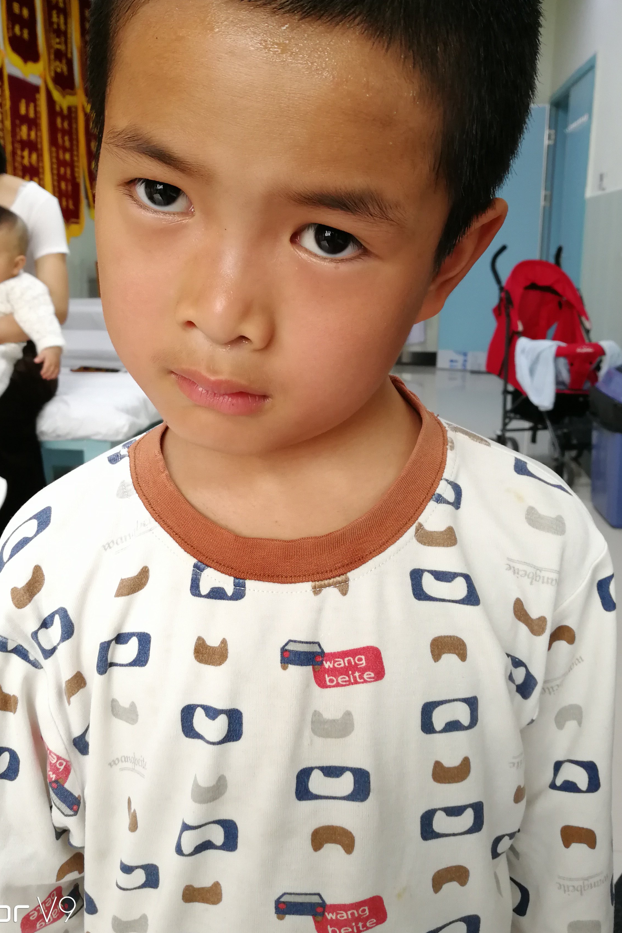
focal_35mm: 33
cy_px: 424
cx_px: 290
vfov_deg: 57.1
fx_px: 855
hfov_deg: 39.9
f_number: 2.2
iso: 125
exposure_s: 1/40
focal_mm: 3.84
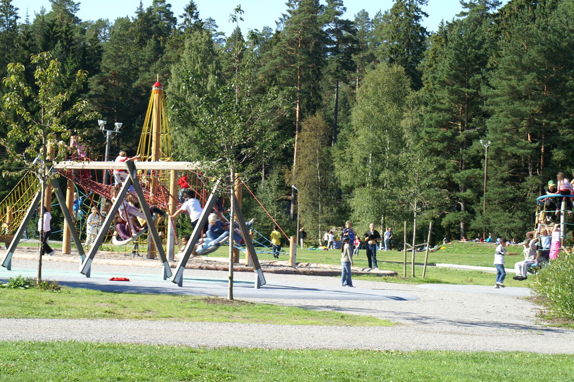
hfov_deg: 18.2
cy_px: 191
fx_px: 1792
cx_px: 287
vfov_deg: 12.2
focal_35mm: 112
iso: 100
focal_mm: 75
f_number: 11
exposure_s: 1/80
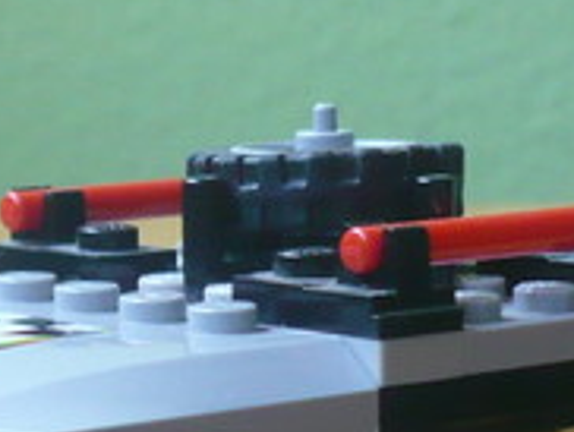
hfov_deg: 11.1
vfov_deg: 8.6
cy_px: 314
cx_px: -196
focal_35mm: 173
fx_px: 2872
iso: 200
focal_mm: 5.8
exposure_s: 1/13
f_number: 2.8
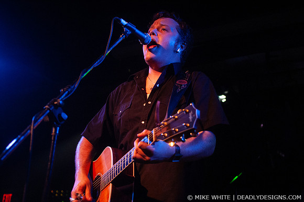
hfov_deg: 37.9
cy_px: 101
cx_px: 152
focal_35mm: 52
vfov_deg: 25.7
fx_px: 443
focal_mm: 35
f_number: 2.8
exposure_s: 1/60
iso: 800
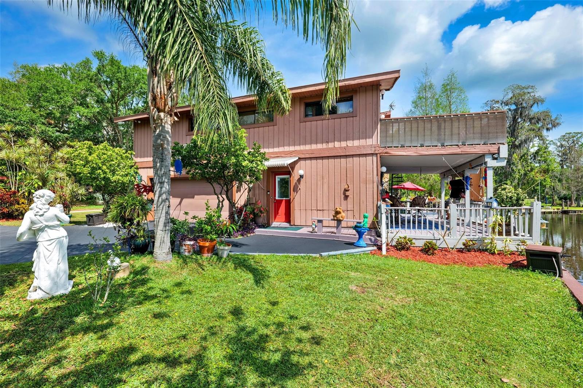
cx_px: 292
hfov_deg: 104.3
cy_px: 194
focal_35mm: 14
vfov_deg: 81.2
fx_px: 227
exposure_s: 1/100
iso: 100
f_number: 8
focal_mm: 14
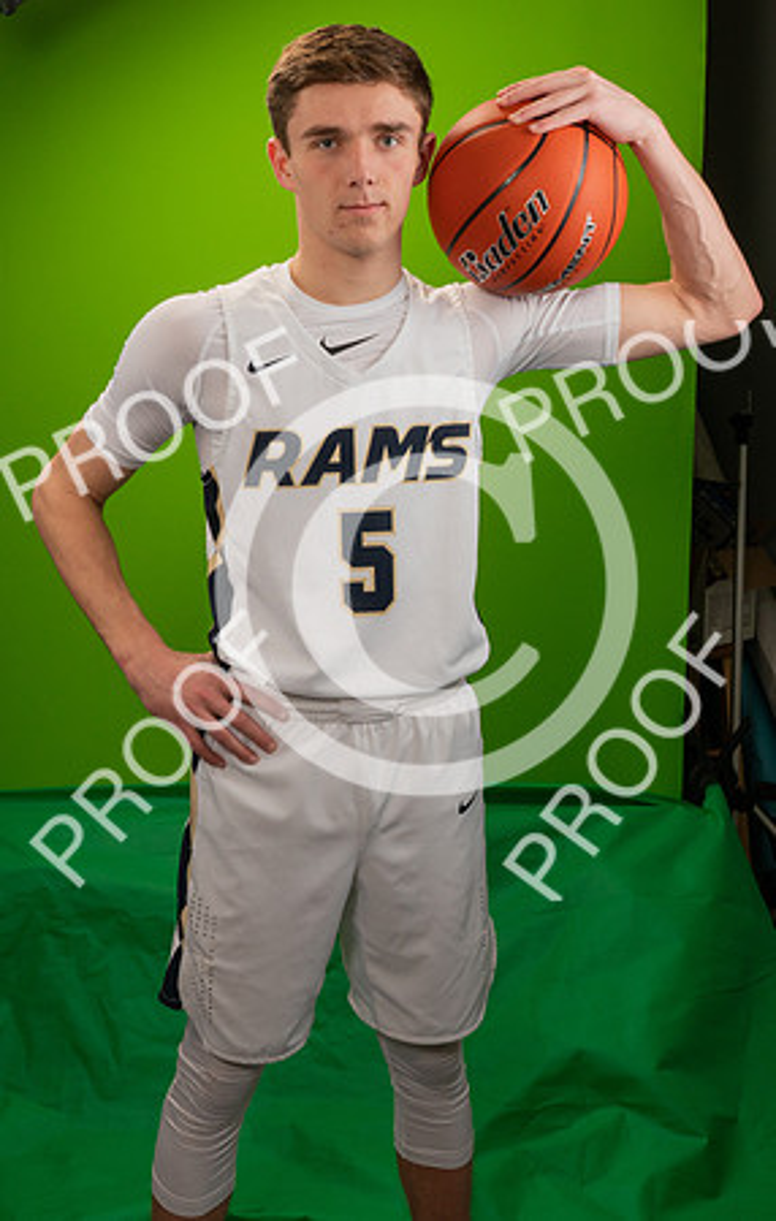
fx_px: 1533
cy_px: 517
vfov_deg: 43.3
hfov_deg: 28.4
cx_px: 385
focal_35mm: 46
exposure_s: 1/60
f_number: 20
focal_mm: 24
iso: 800
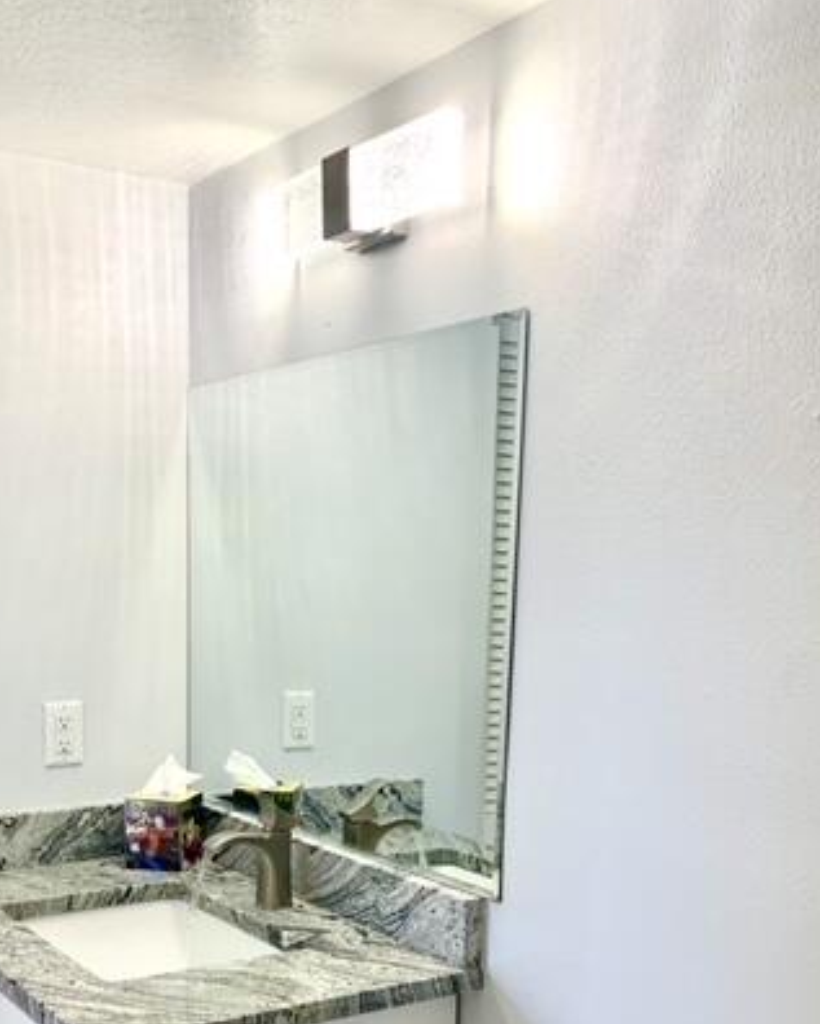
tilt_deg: -7.2
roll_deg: -0.4
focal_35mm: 41
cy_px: 745
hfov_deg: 36.2
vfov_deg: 43.6
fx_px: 1243
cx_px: 290
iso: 80
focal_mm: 4.25
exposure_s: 1/120
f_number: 1.8
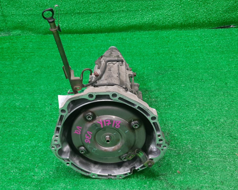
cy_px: 112
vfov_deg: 39.0
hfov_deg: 47.7
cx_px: 98
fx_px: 268
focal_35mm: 38
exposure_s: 1/50
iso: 153
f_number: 1.7
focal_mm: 3.93
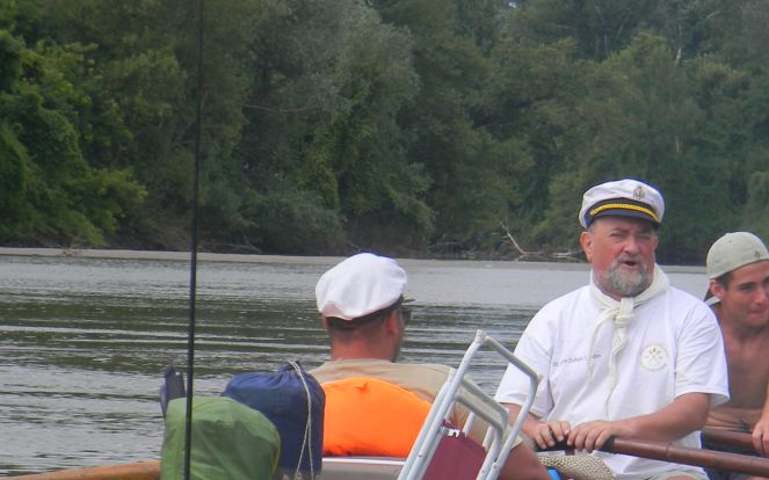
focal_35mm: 303
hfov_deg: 6.9
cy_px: 356
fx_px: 6349
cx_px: 631
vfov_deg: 4.3
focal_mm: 26.8
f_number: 5
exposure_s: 1/430
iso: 80
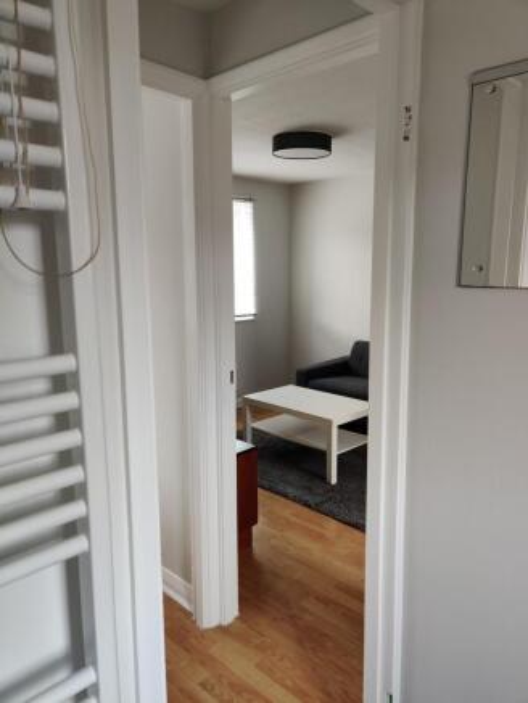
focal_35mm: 27
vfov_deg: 65.3
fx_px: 549
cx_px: 264
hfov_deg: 51.4
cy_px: 352
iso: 320
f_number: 1.65
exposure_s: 1/50
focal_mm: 4.75
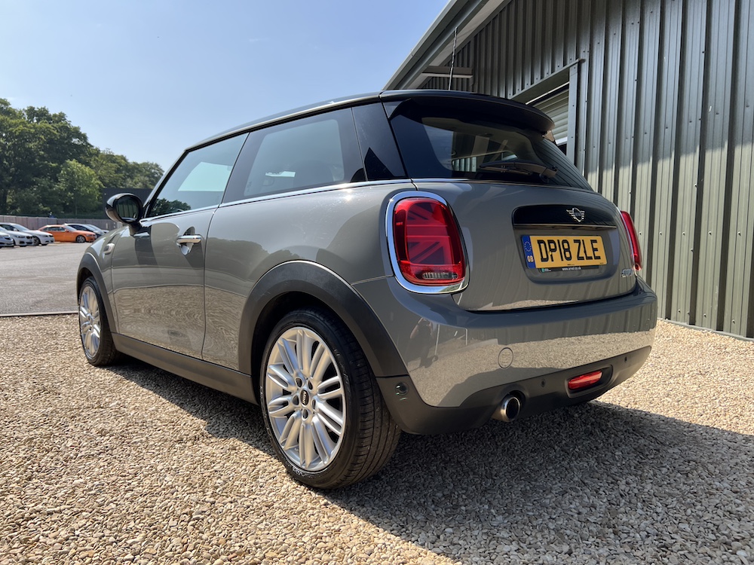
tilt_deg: -4.1
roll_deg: -0.4
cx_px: 377
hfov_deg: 67.3
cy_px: 282
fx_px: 566
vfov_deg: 53.1
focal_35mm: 26
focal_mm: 5.7
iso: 50
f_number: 1.5
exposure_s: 1/2513
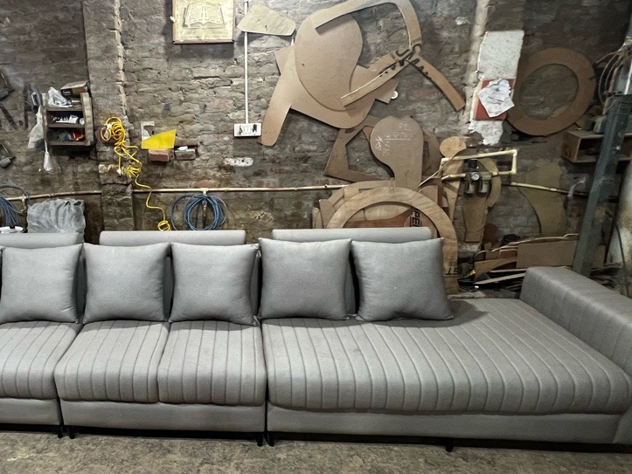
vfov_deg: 58.8
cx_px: 185
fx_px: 420
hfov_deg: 70.6
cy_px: 258
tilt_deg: -17.5
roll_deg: +1.6
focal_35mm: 23
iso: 400
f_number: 1.8
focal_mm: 1.57
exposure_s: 1/50
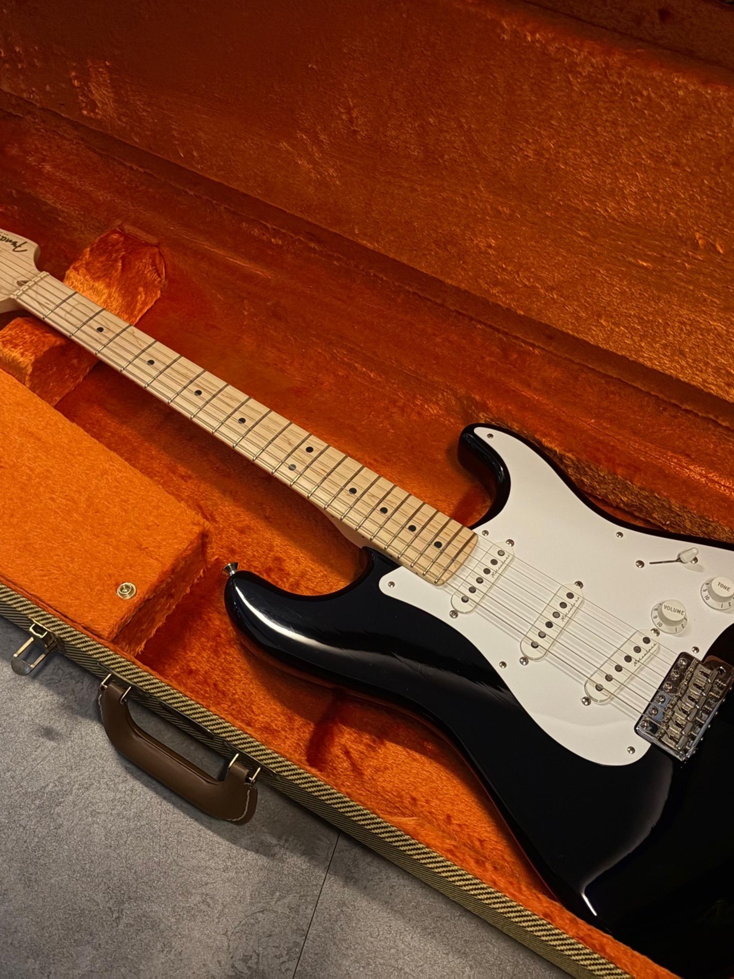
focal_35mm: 26
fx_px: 735
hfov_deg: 53.1
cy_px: 490
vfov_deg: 67.3
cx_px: 367
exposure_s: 1/15
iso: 640
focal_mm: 5.96
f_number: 1.6
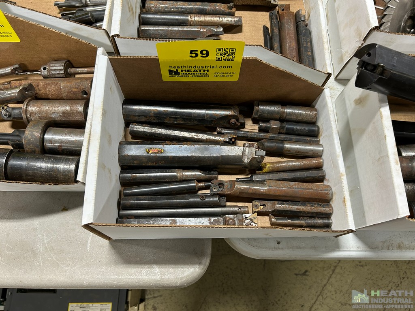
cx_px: 208
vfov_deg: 53.1
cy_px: 156
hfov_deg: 67.3
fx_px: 312
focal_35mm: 26
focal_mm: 5.7
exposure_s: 1/60
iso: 100
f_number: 1.5
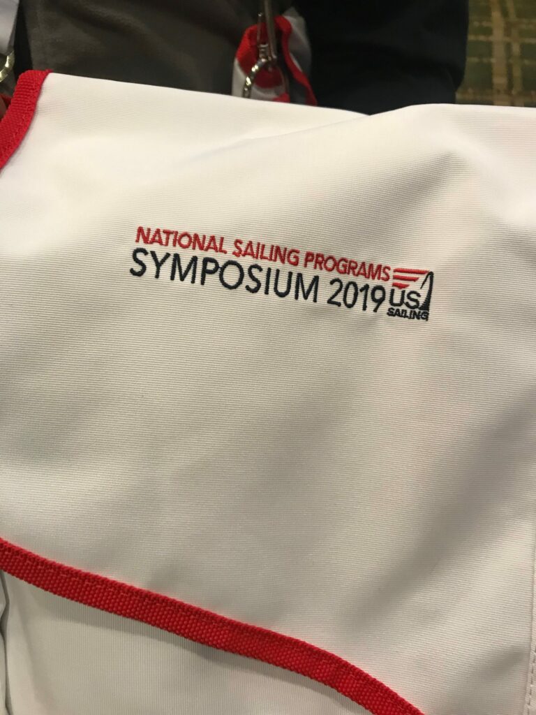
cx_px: 268
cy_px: 358
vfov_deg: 63.4
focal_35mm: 28
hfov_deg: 49.7
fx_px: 578
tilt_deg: -48.6
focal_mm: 3.99
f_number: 1.8
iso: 40
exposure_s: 1/30
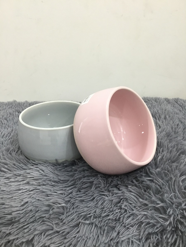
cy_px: 124
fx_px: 222
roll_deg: +0.6
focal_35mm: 31
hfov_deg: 45.4
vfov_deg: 58.4
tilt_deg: -25.5
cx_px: 93
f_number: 2.4
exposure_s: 1/33
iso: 100
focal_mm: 3.3
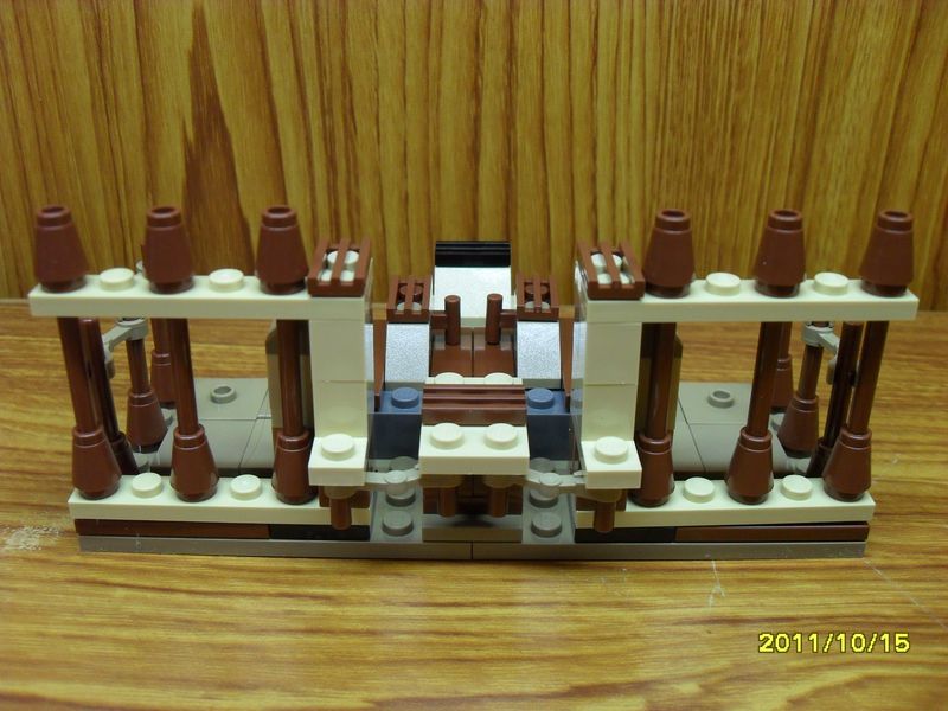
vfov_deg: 40.7
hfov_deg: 52.6
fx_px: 959
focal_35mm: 35
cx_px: 474
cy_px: 356
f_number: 2.8
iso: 200
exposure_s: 1/30
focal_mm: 6.2
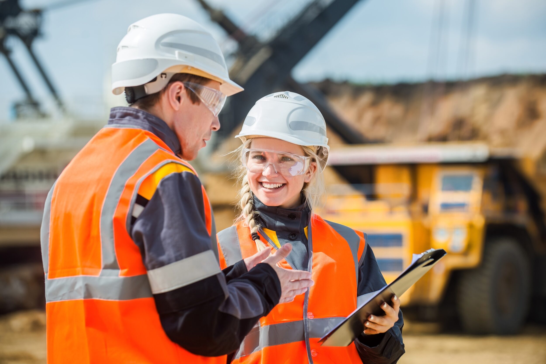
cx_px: 273
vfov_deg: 10.6
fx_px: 1972
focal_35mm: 130
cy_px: 182
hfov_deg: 15.8
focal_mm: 130
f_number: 4
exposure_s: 1/640
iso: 50
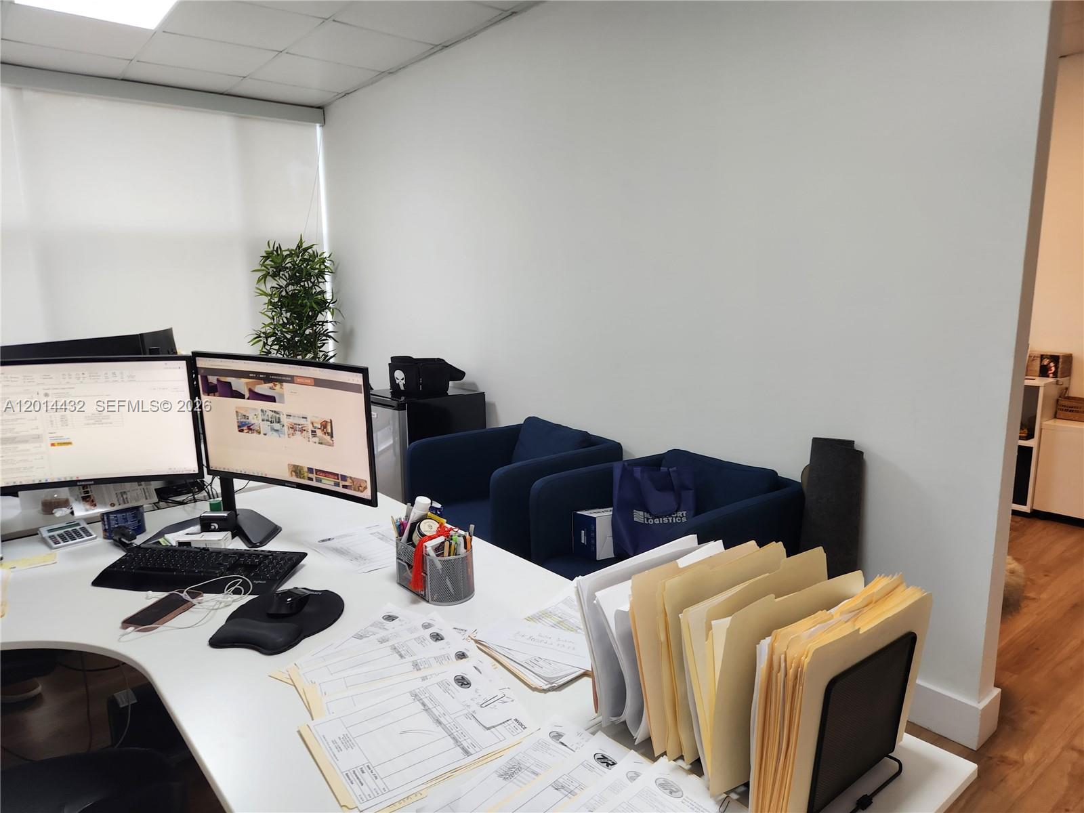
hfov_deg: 73.9
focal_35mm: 23
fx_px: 720
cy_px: 406
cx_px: 542
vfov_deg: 58.9
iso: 100
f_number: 1.8
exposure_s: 1/120
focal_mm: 5.4
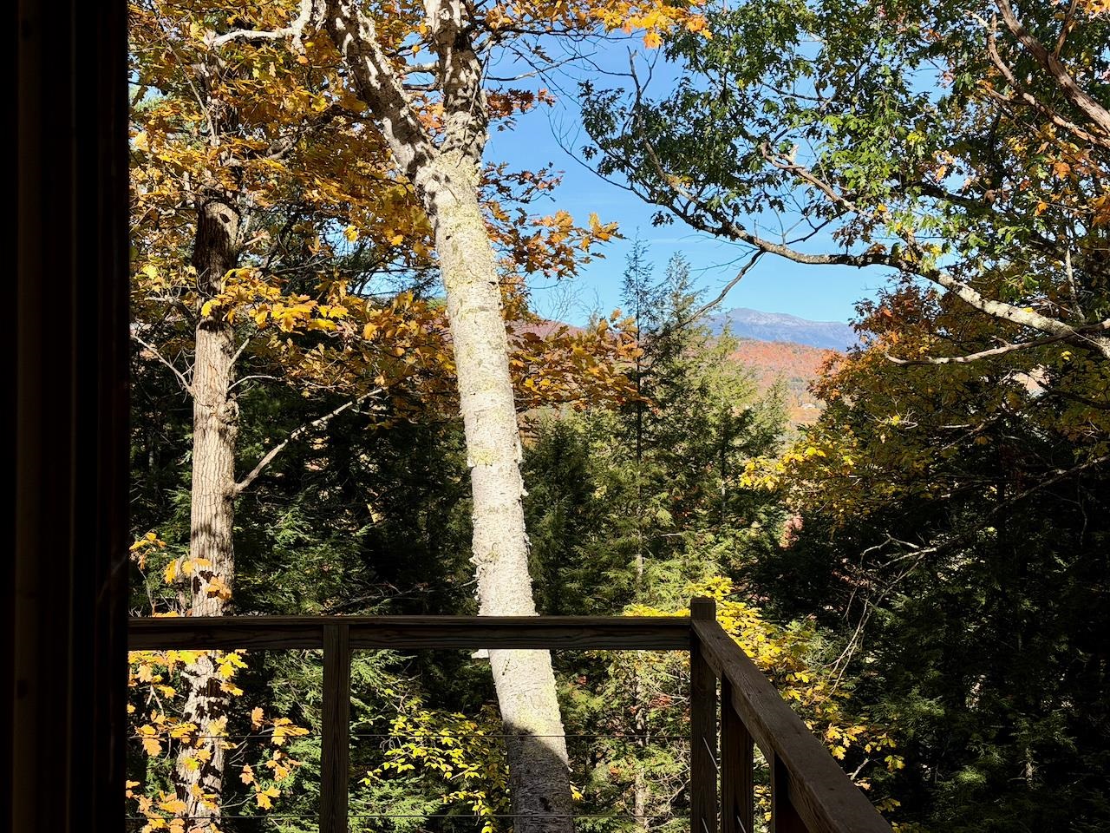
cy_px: 416
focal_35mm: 48
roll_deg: -0.7
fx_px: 1539
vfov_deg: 30.3
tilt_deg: +0.8
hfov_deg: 39.7
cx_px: 555
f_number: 1.78
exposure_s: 1/3891
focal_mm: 6.76
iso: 64
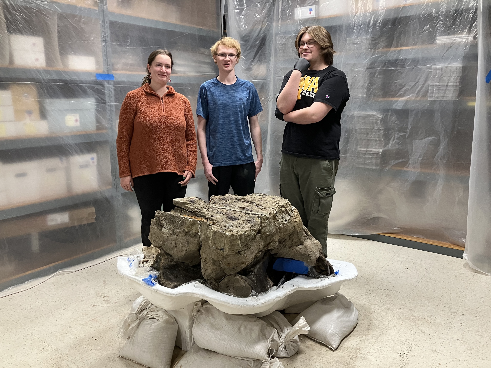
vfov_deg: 49.7
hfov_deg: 63.4
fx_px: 397
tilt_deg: -11.0
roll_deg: -0.3
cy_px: 184
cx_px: 246
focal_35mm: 28
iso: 160
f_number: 1.8
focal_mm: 3.99
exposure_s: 1/60
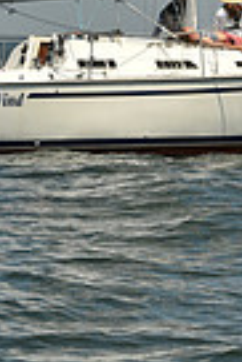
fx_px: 2997
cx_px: 193
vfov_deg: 6.8
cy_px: -208
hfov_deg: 4.6
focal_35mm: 298
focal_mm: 70
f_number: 9
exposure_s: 1/1600
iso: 320
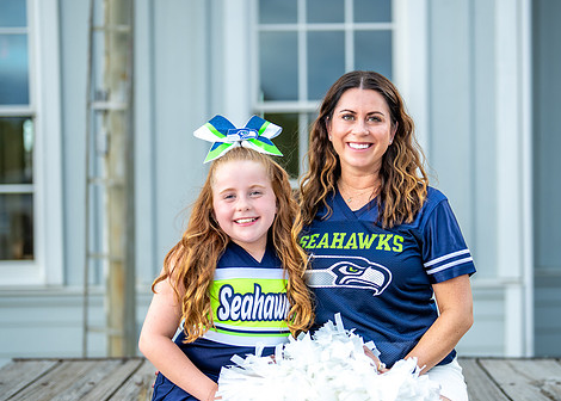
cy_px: 233
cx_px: 326
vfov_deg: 20.1
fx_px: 1132
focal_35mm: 71
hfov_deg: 27.8
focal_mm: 50
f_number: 1.2
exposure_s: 1/800
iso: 200
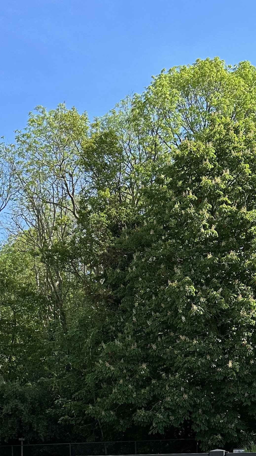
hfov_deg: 20.9
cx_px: 69
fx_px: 688
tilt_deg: -1.6
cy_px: 473
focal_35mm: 57
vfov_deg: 33.1
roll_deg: +0.8
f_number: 1.78
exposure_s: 1/2732
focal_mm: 6.86
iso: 80
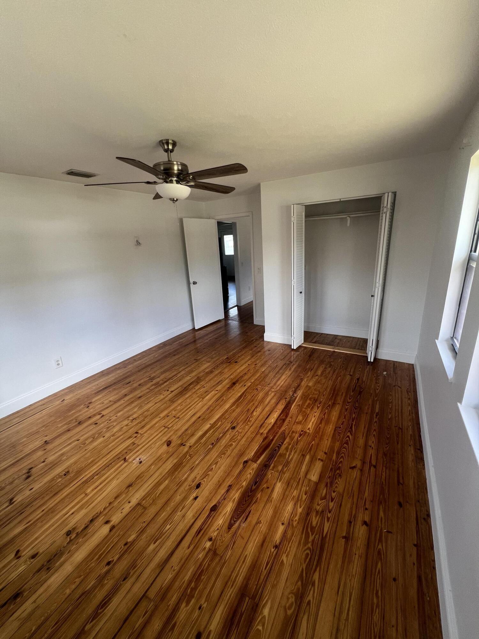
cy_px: 320
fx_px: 240
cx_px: 240
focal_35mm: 13
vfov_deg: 106.2
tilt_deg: -16.6
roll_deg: +2.4
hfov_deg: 89.9
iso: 80
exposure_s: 1/99
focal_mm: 1.57
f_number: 1.8
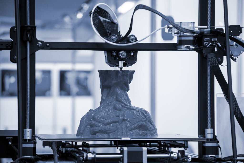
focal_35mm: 135
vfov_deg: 10.2
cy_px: 82
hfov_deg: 15.2
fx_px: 915
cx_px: 122
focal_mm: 90
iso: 450
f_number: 4.5
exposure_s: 1/60
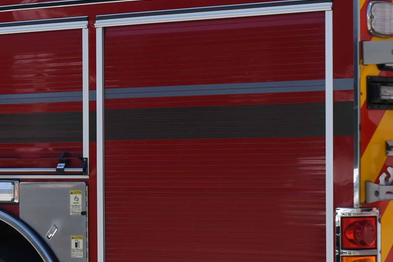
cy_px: 175
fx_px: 1779
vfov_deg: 8.4
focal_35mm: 163
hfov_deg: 12.4
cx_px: -35
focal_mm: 30
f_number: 7.1
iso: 100
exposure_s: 1/200
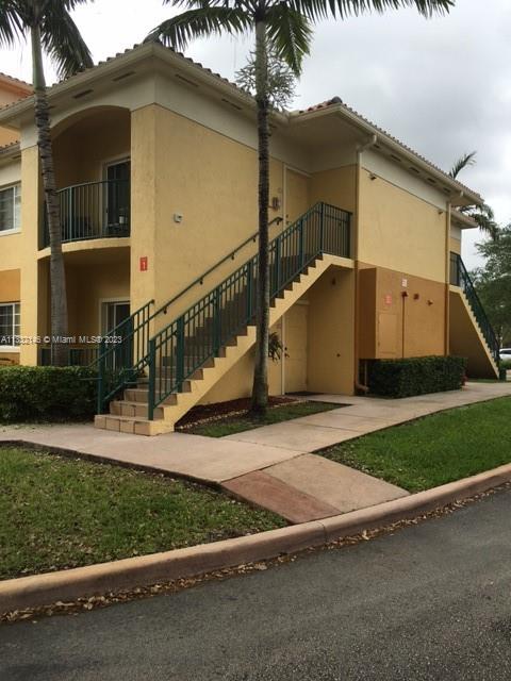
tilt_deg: +1.7
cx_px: 256
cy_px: 340
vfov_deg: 61.7
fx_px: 571
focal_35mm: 29
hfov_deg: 48.2
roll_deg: -0.9
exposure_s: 1/377
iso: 25
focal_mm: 4.15
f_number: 2.2
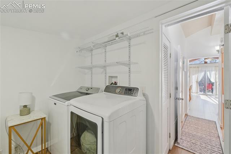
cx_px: 116
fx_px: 96
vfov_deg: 77.3
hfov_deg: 100.4
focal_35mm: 15
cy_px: 77
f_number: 8
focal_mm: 10
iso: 800
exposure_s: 1/15
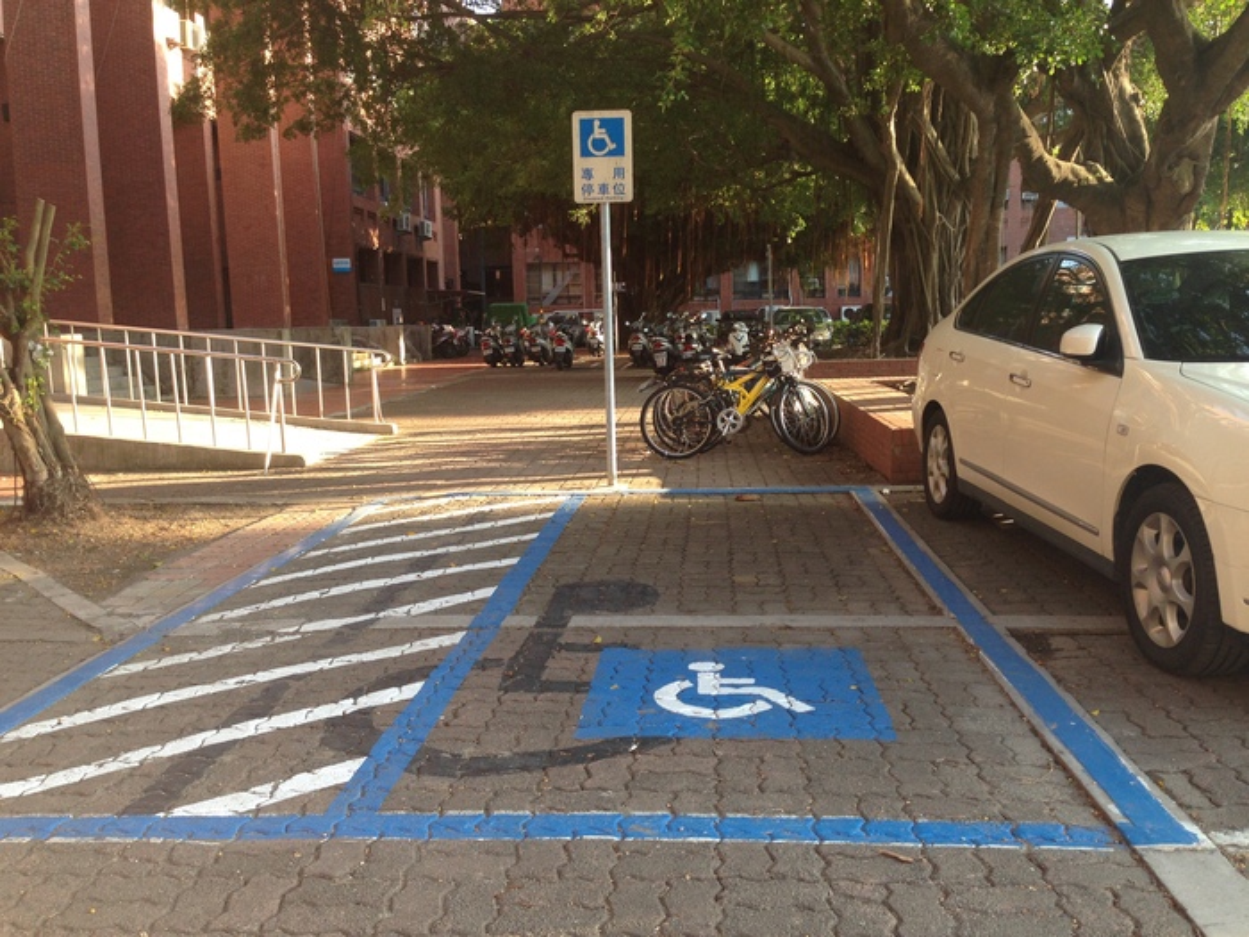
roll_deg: +0.8
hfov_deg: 55.4
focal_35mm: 33
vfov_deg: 42.9
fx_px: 1191
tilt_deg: -6.5
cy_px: 468
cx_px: 624
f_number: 2.4
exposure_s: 1/120
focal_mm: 4.12
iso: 50
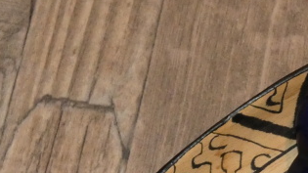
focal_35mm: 105
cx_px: 339
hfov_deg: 19.5
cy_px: 186
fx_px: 857
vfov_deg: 11.4
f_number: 3.5
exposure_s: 1/125
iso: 800
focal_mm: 6.8
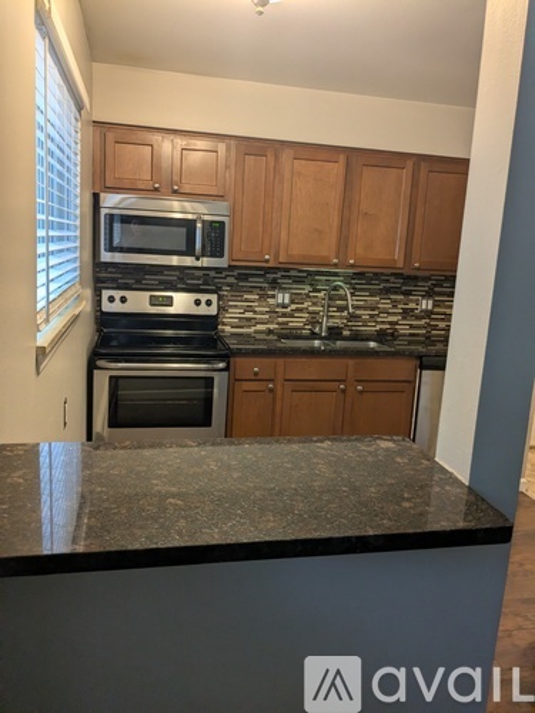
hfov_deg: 51.4
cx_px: 268
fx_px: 556
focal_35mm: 27
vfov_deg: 65.3
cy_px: 356
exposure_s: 1/120
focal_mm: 4.38
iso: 340
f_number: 1.73
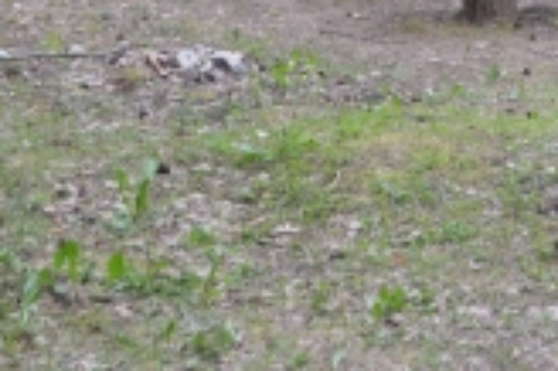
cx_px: 735
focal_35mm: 131
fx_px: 2028
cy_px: -77
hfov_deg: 14.9
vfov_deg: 10.3
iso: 400
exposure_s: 1/125
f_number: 5.6
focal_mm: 32
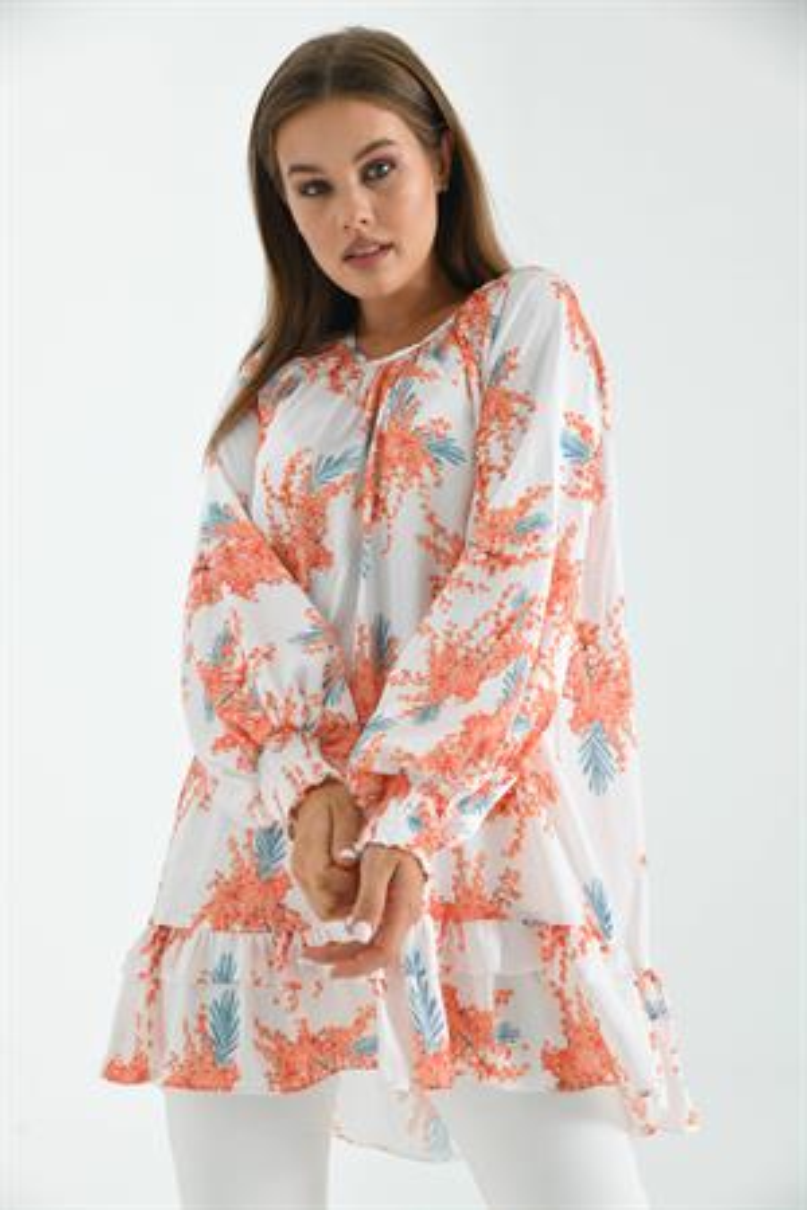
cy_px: 605
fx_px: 1950
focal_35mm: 58
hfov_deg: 23.4
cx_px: 404
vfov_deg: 34.5
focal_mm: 58
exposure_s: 1/125
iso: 100
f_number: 6.3
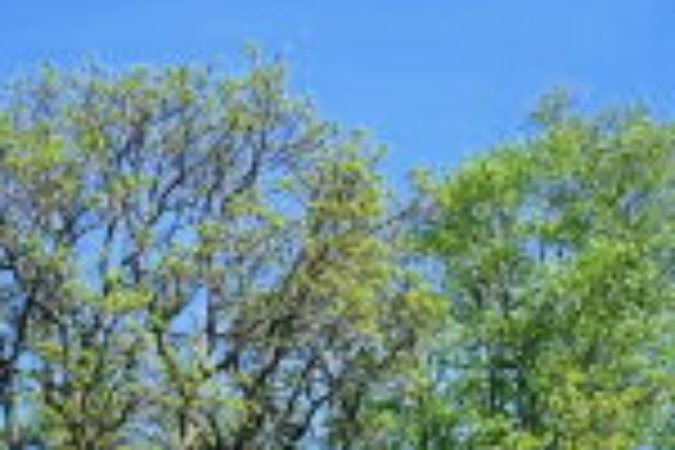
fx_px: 1312
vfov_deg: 16.0
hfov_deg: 16.0
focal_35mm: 70
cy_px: 850
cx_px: -878
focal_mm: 14
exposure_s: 1/500
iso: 640
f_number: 11
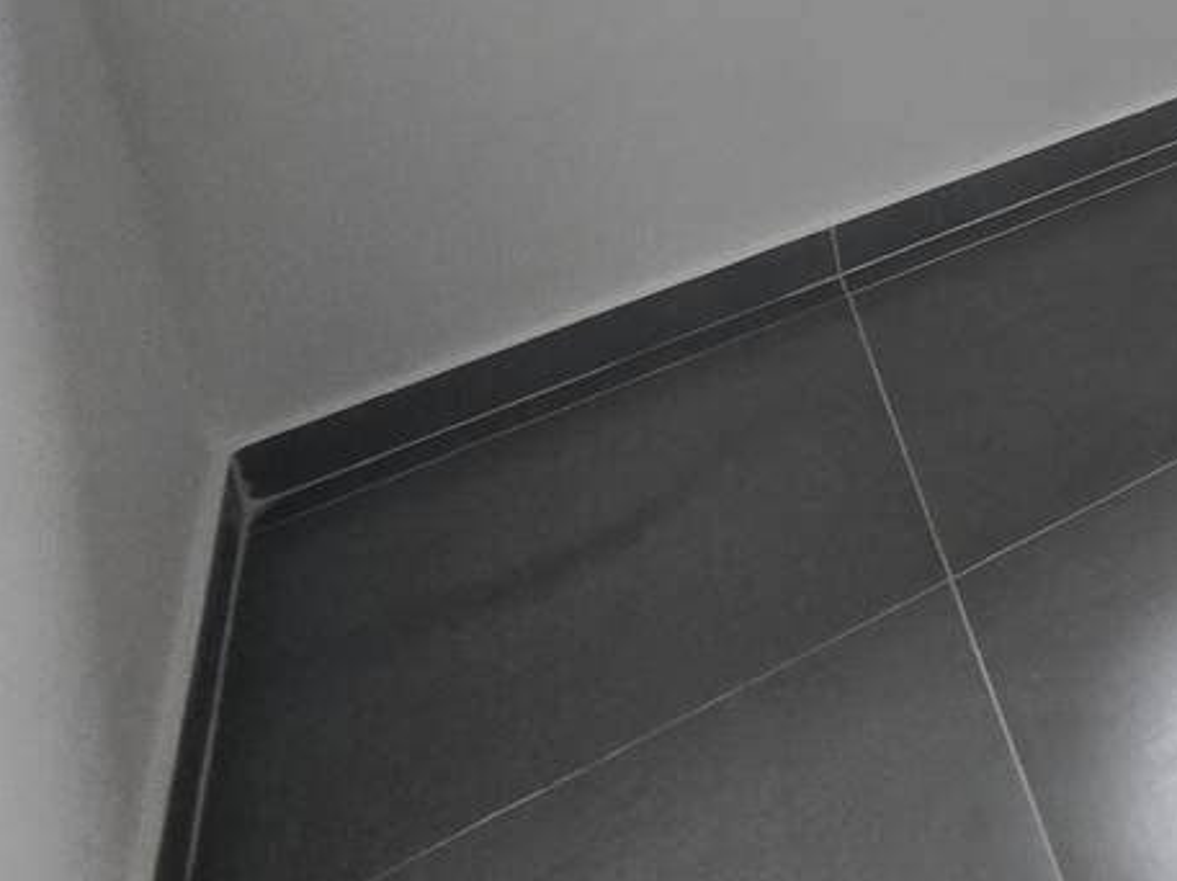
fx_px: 1393
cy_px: -446
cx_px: 1831
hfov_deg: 27.6
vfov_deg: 25.9
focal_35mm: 41
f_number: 2.2
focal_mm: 2.2
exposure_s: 1/60
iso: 100
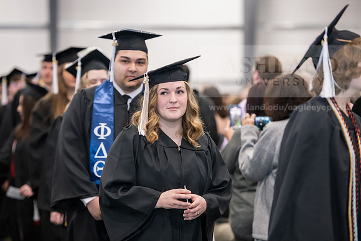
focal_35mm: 140
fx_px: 1404
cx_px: 180
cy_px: 120
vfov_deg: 9.8
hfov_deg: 14.7
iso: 3200
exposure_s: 1/200
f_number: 3.2
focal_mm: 140
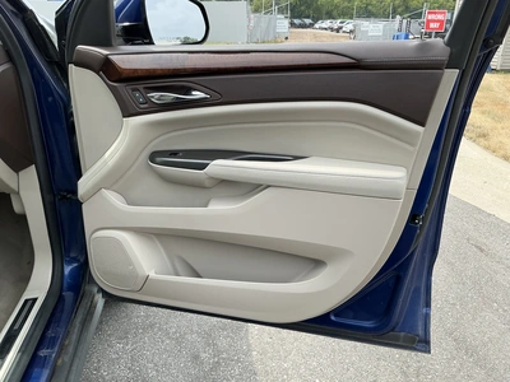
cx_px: 255
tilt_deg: -19.9
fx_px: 413
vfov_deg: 49.7
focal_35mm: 28
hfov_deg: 63.4
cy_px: 191
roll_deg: -1.7
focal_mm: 3
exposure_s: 1/586
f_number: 1.8
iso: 25
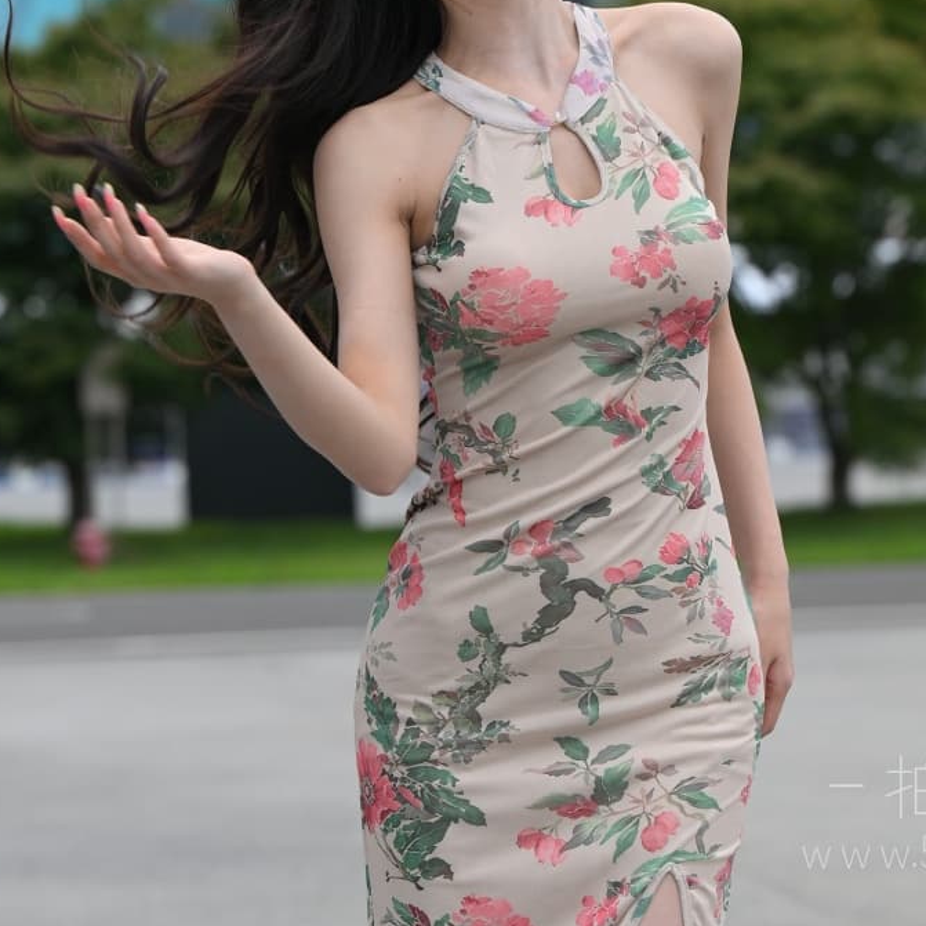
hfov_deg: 10.2
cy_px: 747
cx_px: 498
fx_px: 5175
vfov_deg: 10.2
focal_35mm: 171
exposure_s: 1/500
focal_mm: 75
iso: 450
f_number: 3.5
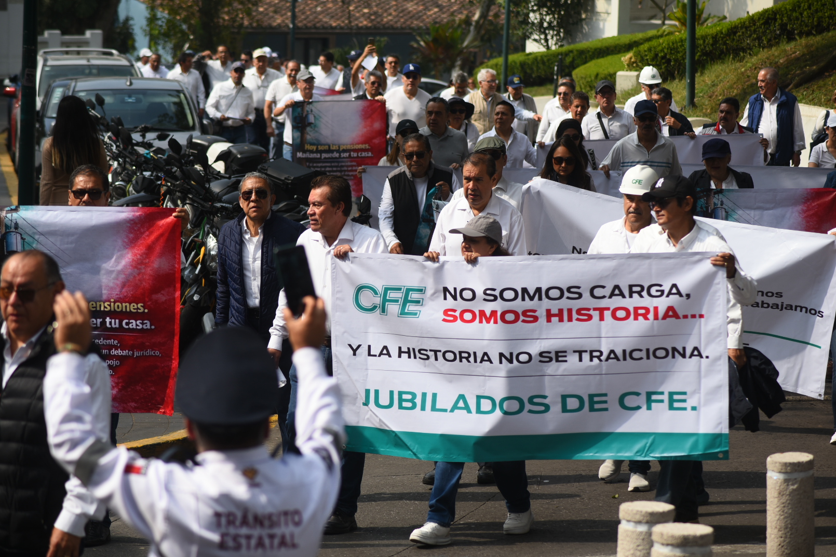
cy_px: 279
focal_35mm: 156
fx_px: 3622
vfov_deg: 8.8
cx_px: 420
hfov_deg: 13.2
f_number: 5.6
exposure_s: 1/1000
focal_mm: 155
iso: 250
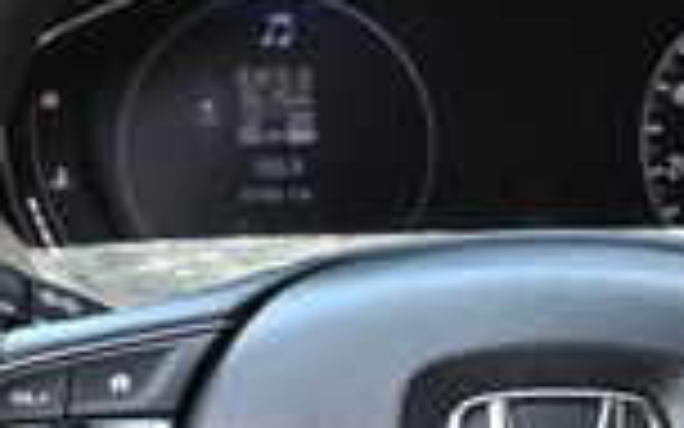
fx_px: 3470
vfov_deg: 7.0
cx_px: 536
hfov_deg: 11.2
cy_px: 473
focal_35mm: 186
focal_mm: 29
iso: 800
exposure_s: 1/125
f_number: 4.8
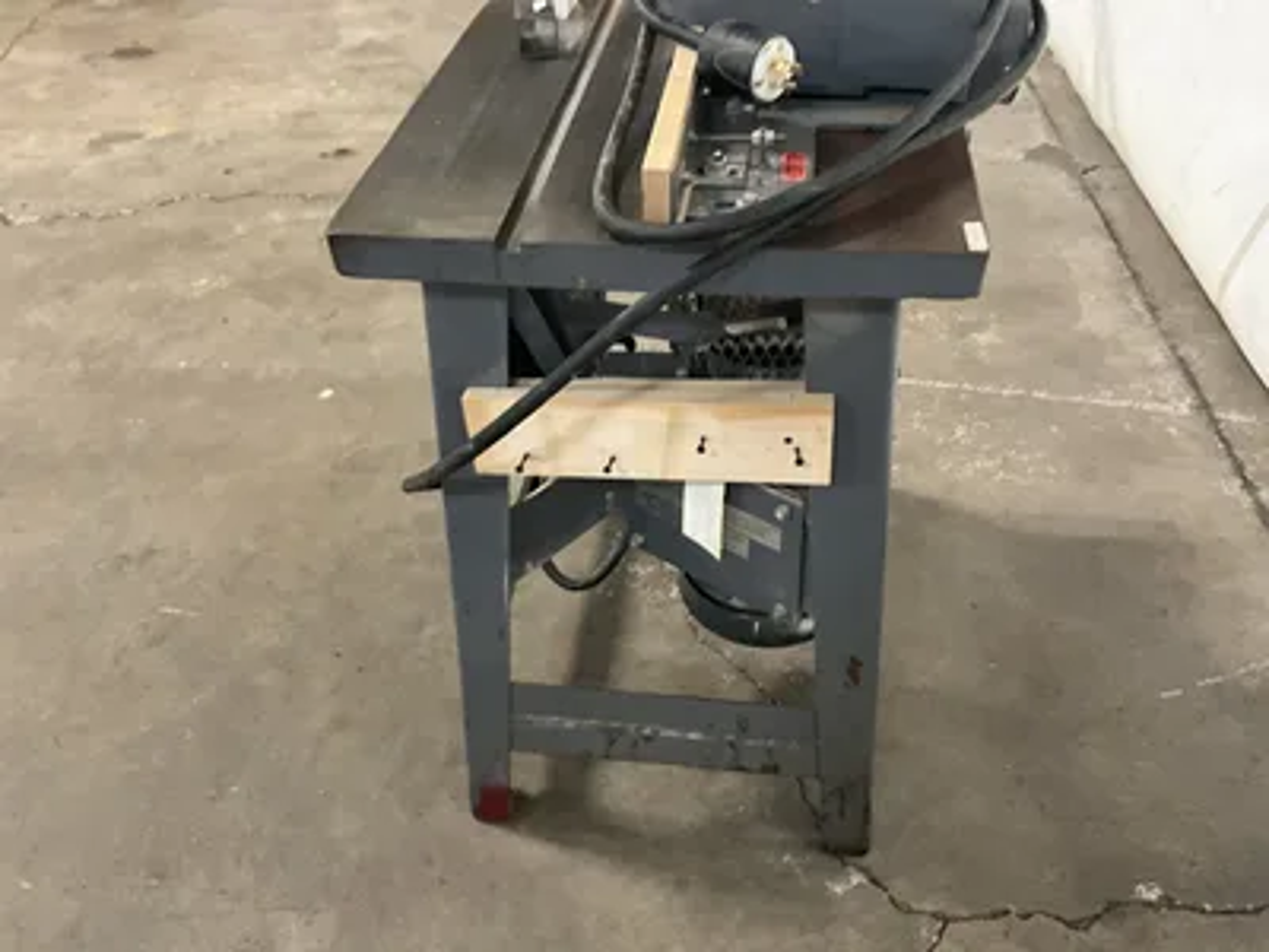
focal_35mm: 29
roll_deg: +3.3
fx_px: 1063
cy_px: 476
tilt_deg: -43.1
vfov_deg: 48.2
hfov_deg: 61.7
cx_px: 634
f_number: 1.8
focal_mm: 3
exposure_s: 1/30
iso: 400
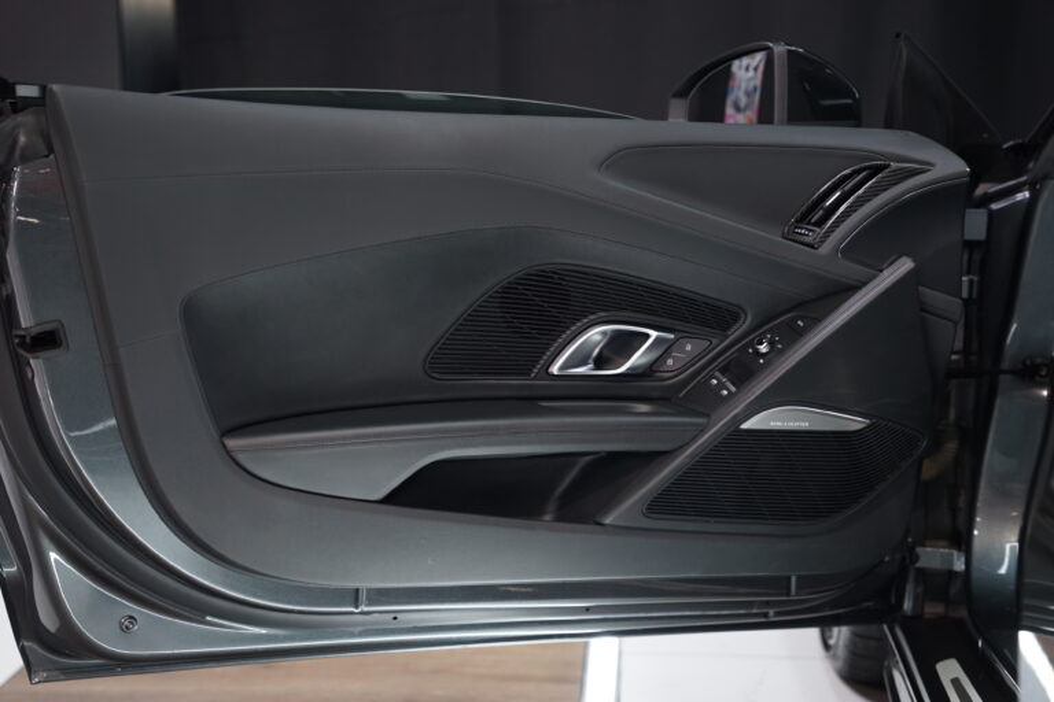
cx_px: 527
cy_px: 351
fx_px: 1956
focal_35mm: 67
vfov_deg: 20.4
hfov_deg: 30.2
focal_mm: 66.8
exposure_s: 1/80
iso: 1000
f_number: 3.2
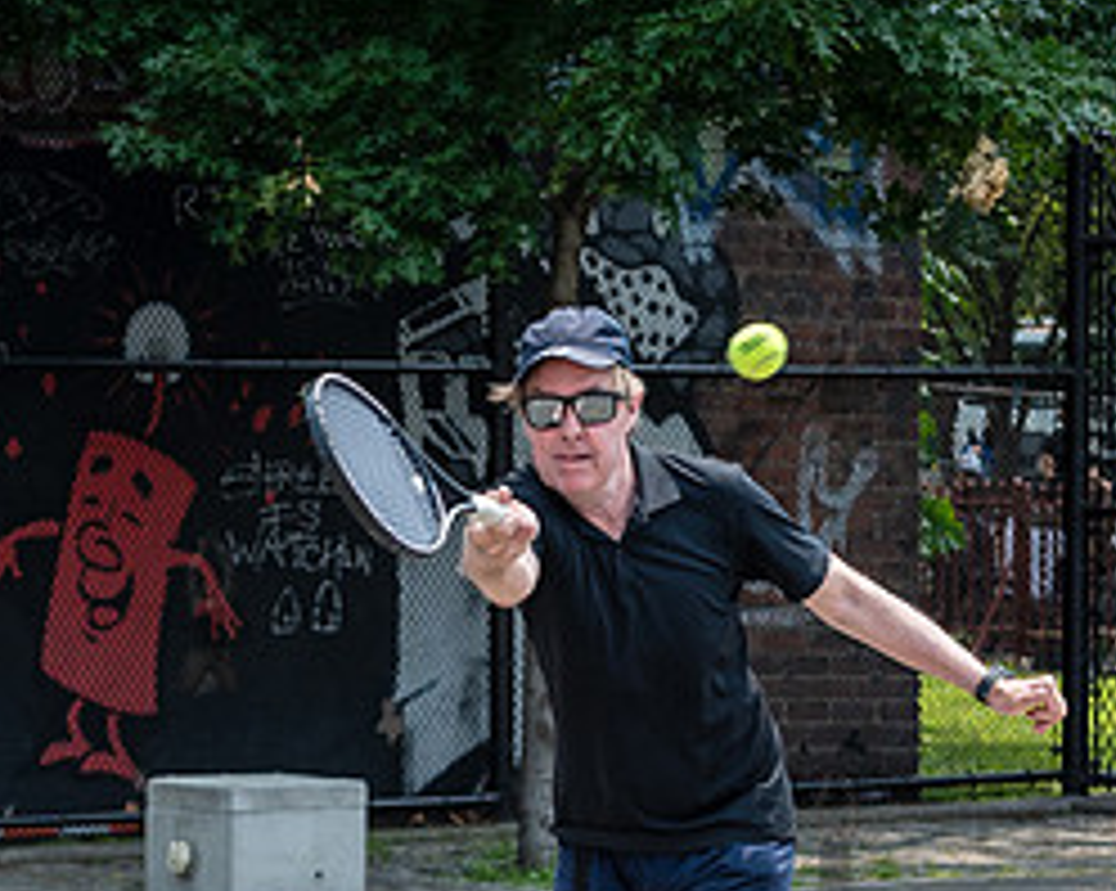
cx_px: 537
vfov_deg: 7.2
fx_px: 7063
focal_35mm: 214
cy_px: 791
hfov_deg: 9.0
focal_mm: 60
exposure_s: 1/1000
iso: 200
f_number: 4.5
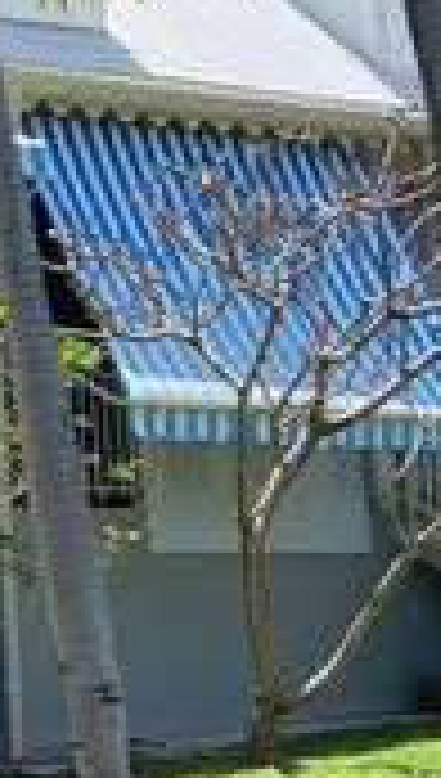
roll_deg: +0.7
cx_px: -464
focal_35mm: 98
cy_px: 342
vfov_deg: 21.7
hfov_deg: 11.2
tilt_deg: +6.7
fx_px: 2026
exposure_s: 1/1272
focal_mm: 4.25
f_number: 1.8
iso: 32
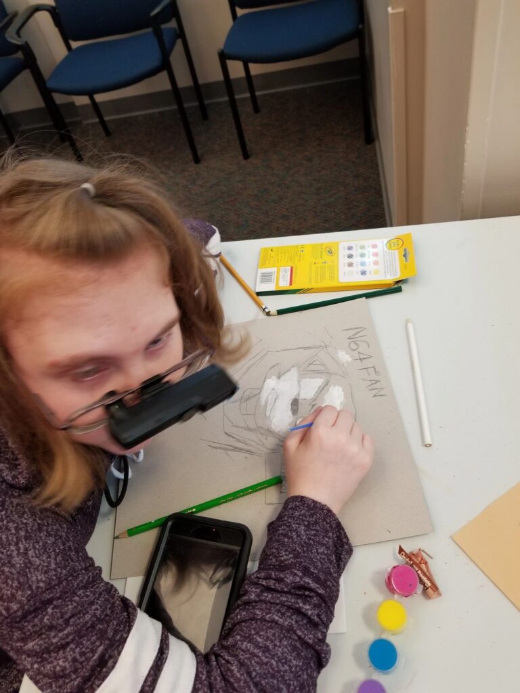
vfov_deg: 67.3
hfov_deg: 53.1
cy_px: 346
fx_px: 521
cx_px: 260
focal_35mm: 26
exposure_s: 1/60
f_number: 1.7
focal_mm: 4.25
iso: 200
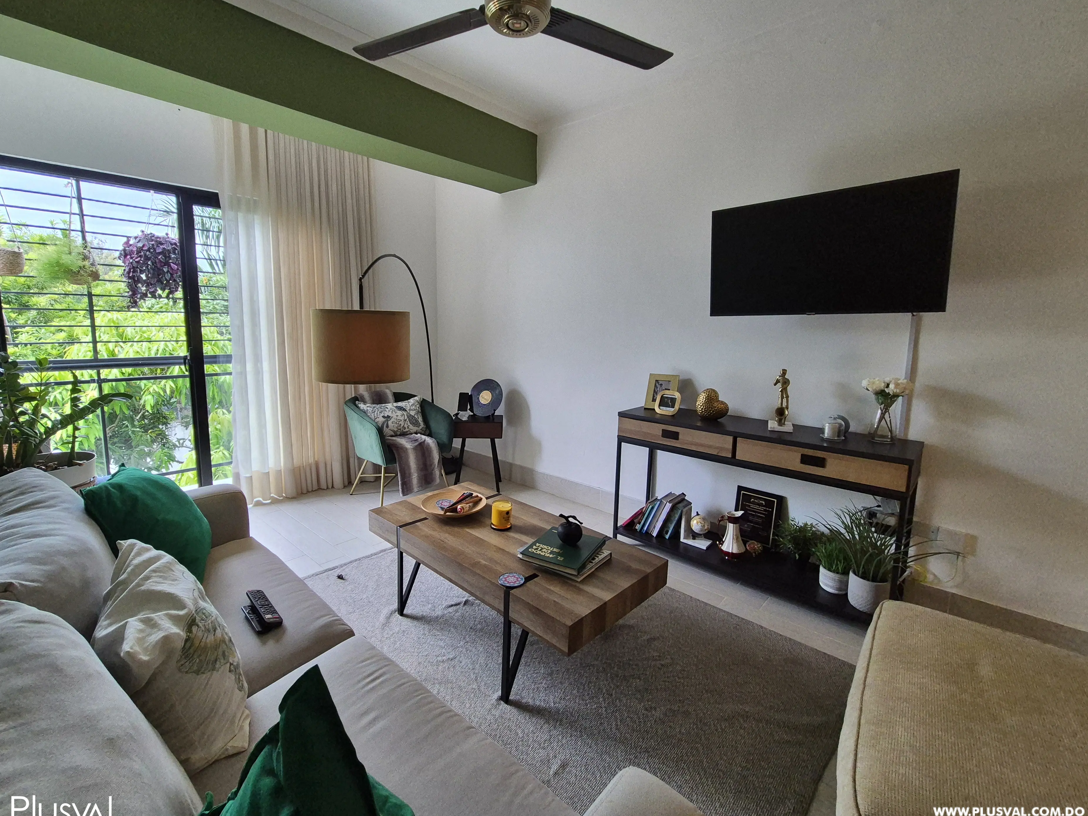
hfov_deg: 102.0
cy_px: 391
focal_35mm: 14
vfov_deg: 85.6
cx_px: 516
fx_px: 440
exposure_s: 1/359
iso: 250
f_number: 2.2
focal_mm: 2.2
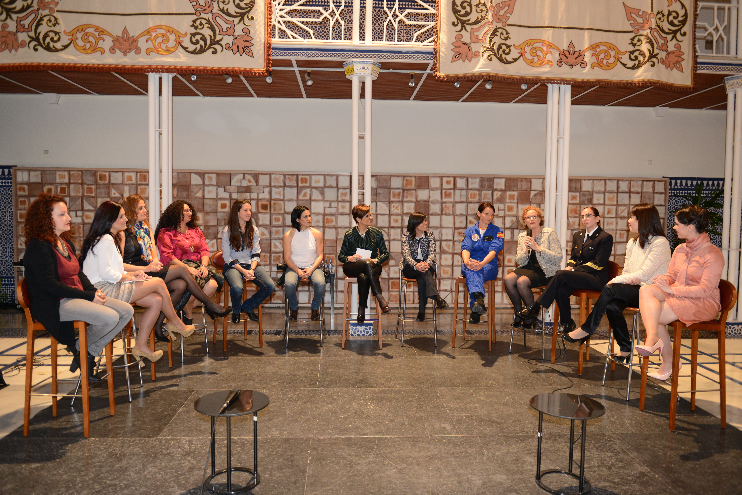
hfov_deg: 67.4
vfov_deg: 47.9
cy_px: 248
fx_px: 556
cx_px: 371
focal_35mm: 27
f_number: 2.8
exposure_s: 1/50
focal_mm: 27
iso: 1000
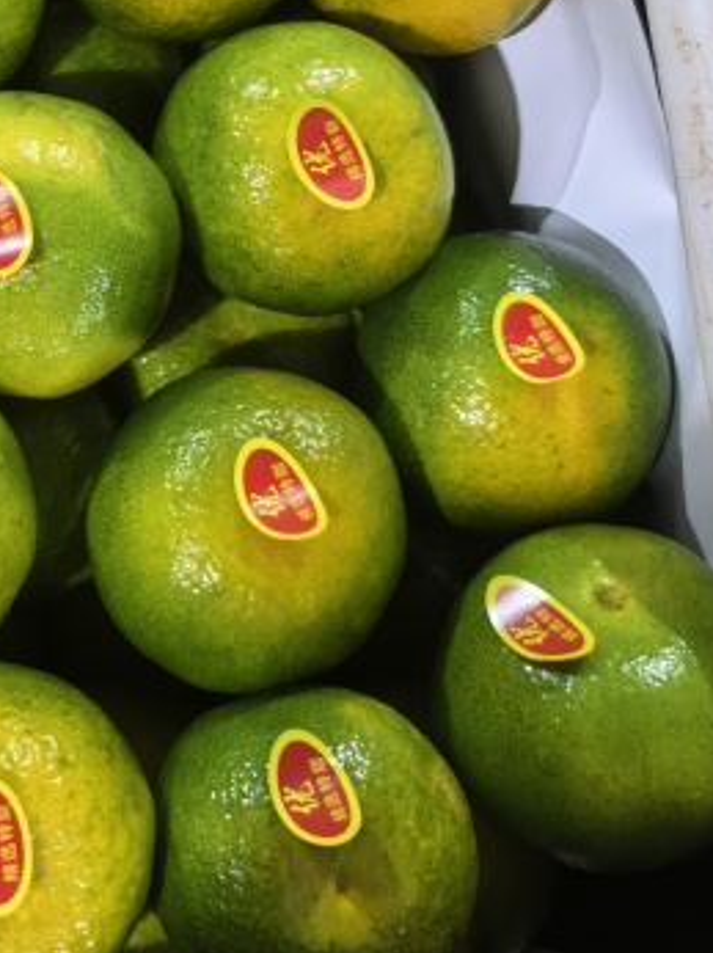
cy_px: 43
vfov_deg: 25.3
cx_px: -162
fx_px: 2035
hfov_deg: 18.7
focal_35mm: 74
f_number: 1.4
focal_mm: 6.98
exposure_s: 1/60
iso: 2000
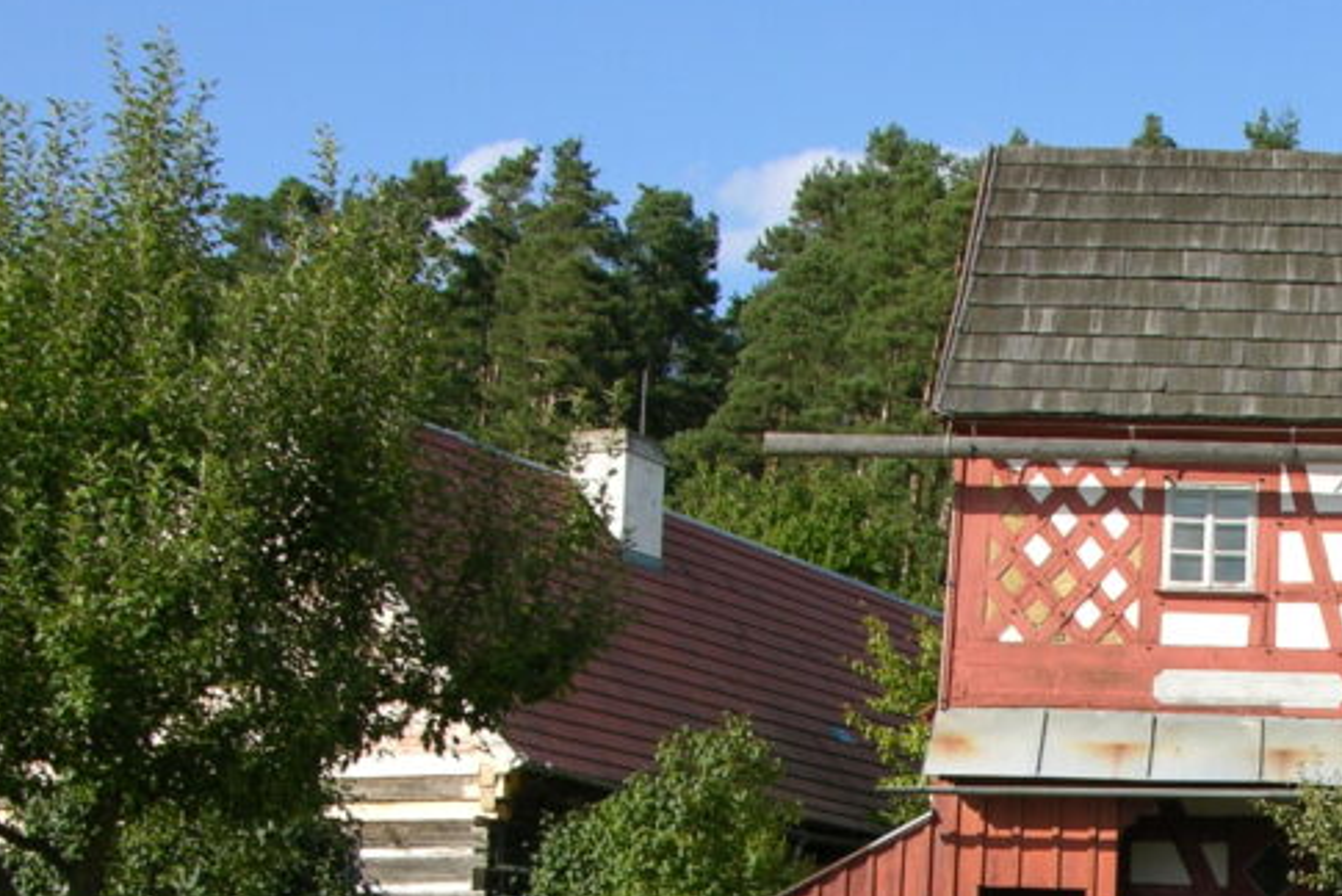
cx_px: 1287
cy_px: 962
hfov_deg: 21.9
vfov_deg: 14.9
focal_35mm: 90
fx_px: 3357
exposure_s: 1/182
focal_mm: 8.9
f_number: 5.6
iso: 50
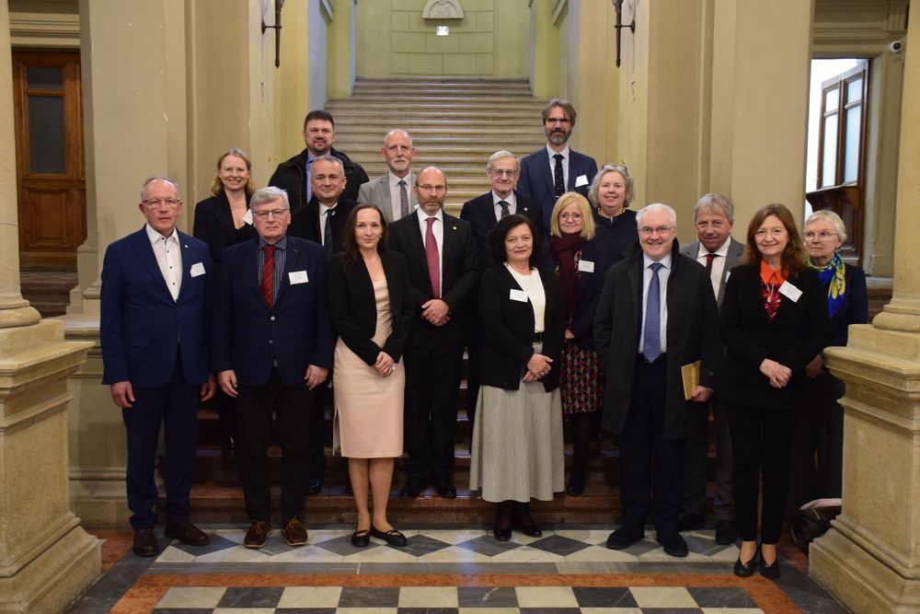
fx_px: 920
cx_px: 460
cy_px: 307
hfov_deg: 53.1
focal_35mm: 36
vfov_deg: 36.9
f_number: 3.8
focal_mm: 24
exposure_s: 1/15
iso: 1600
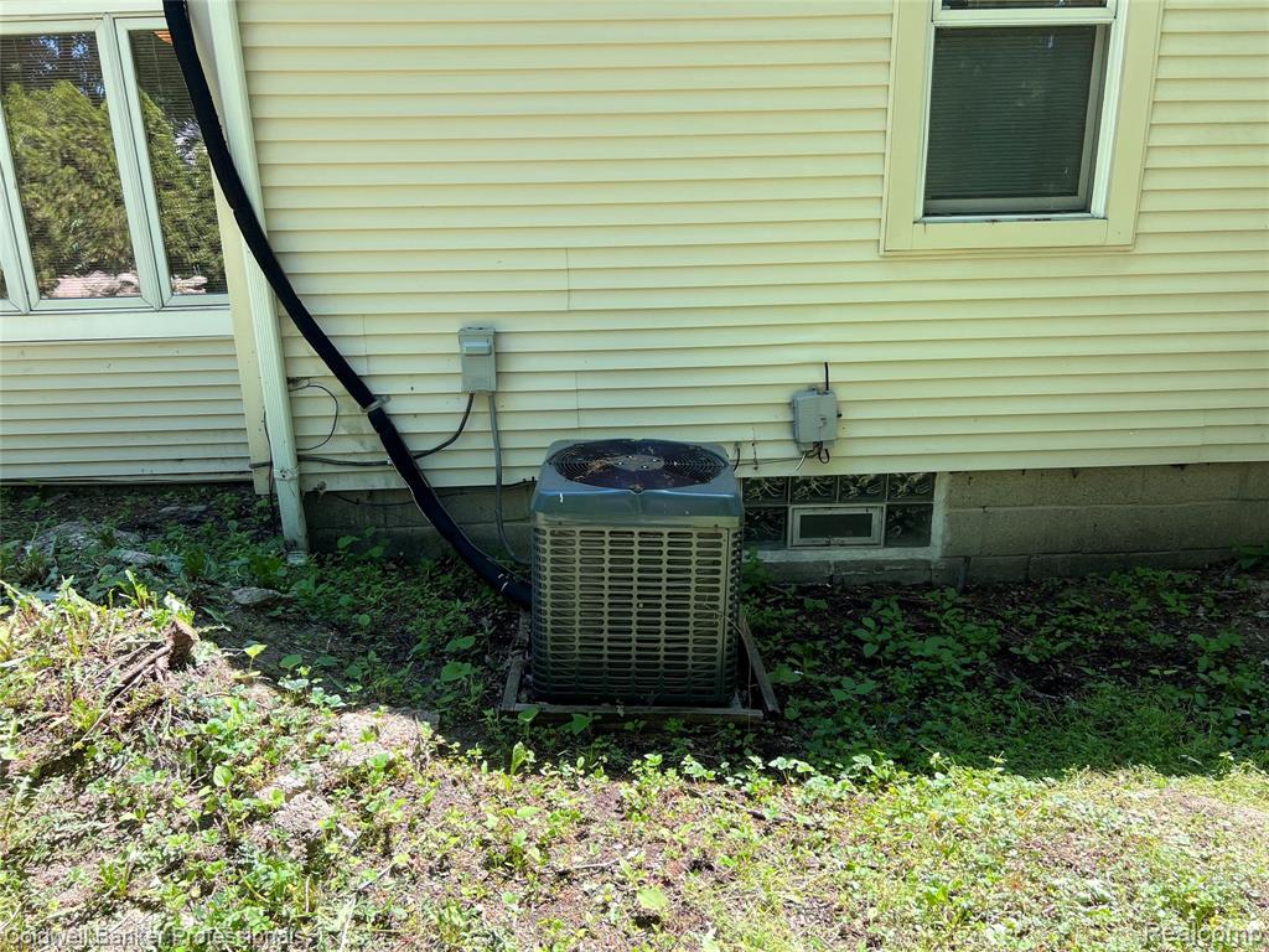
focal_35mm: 26
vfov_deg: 53.1
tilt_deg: -17.1
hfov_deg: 67.3
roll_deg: +1.8
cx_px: 634
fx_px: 953
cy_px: 476
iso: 50
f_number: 1.5
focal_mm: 5.7
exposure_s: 1/452
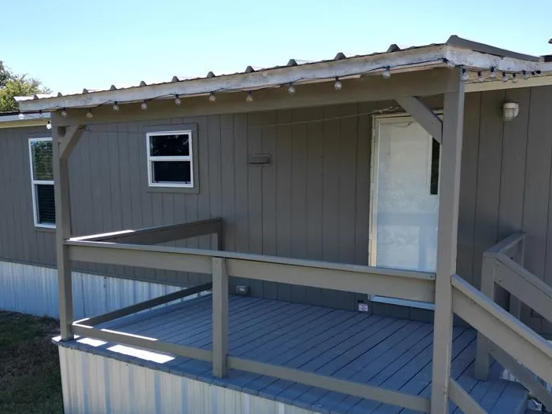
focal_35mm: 35
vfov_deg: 40.5
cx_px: 267
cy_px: 250
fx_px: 558
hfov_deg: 52.6
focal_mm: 6.72
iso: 100
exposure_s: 1/1500
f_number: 1.7
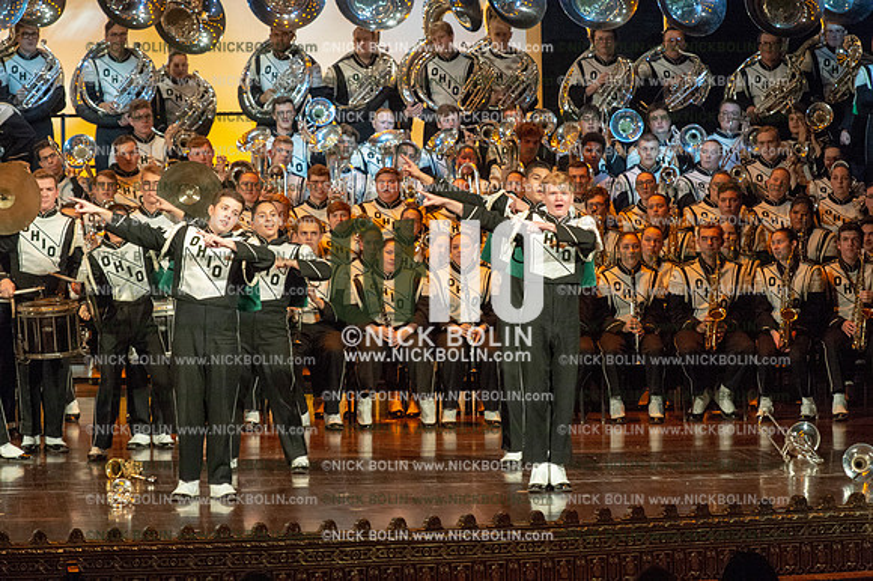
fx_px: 5089
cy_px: 290
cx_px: 436
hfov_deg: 9.8
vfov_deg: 6.5
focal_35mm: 210
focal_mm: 210
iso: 8000
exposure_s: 1/320
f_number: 5.6
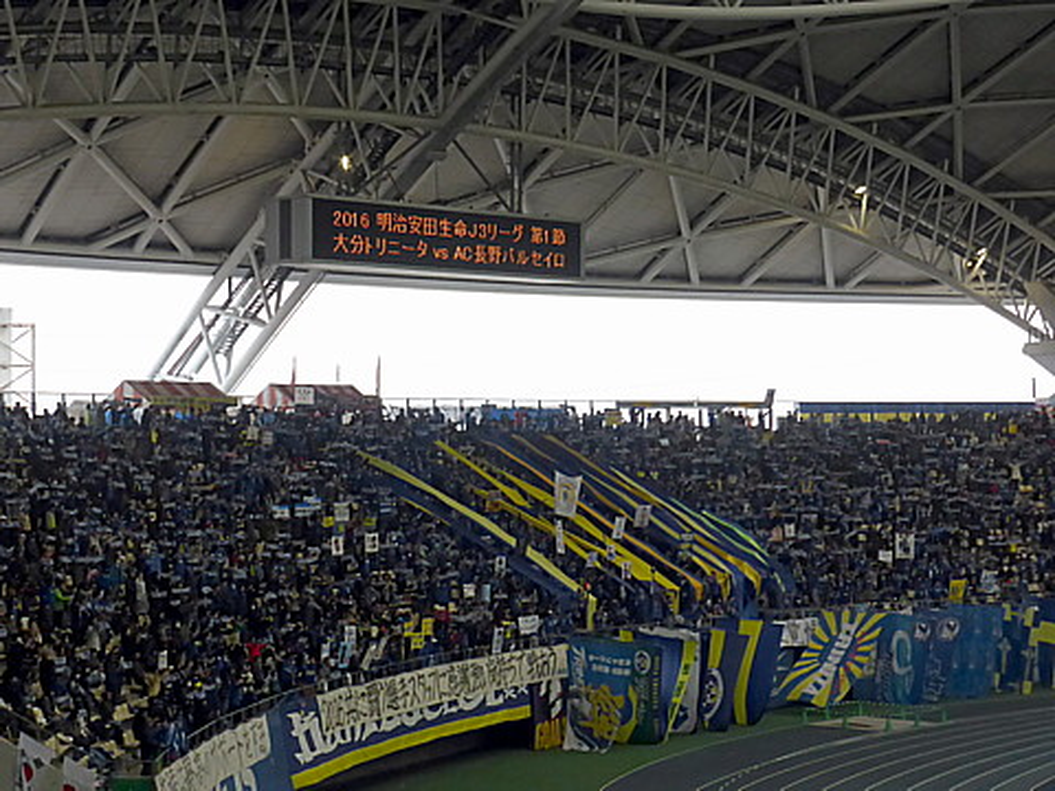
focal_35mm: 79
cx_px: 528
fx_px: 2408
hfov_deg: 24.7
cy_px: 396
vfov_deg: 18.7
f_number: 5.1
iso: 400
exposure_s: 1/250
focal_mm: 14.2
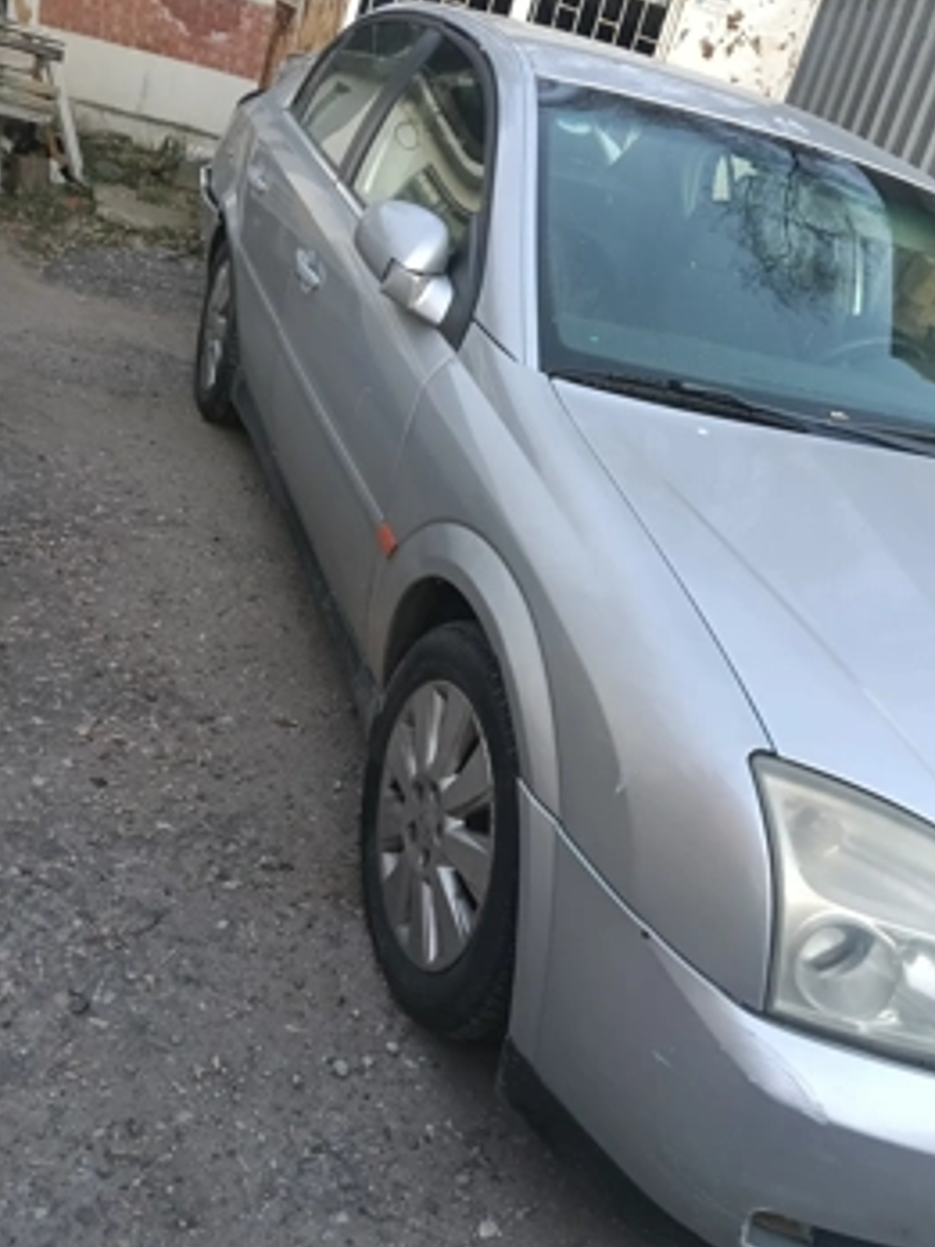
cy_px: 641
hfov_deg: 45.4
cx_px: 519
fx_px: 1116
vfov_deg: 58.3
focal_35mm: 31
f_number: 1.8
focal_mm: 3.98
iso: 320
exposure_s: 1/33.3
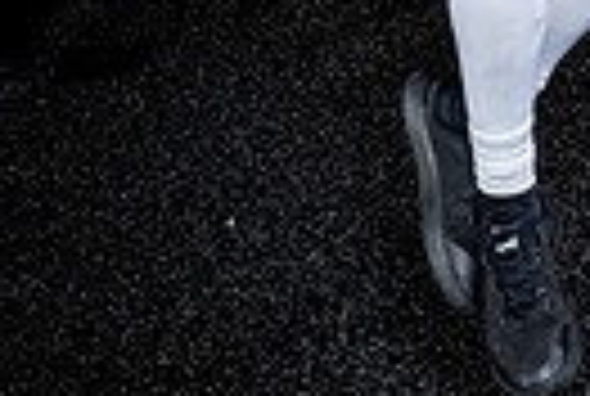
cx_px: 522
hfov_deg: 20.8
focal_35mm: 96
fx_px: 1577
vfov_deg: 11.9
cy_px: -522
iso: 640
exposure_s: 1/250
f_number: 8
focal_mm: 28
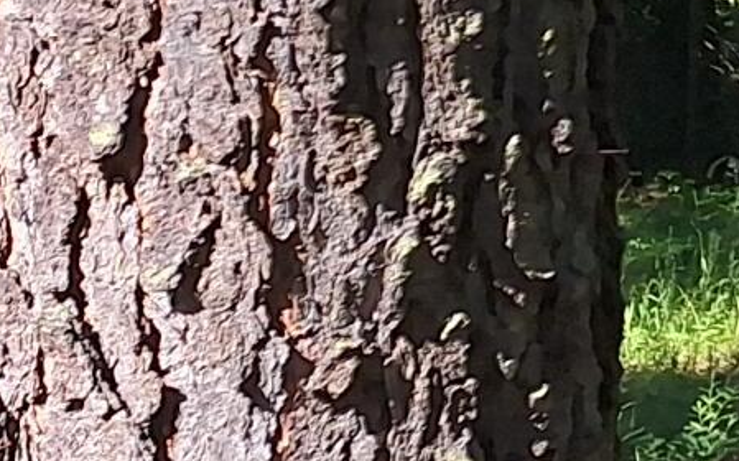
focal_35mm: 163
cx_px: 2242
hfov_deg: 9.7
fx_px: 3281
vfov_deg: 7.8
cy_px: -334
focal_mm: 5.54
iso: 40
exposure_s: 1/796
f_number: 1.8
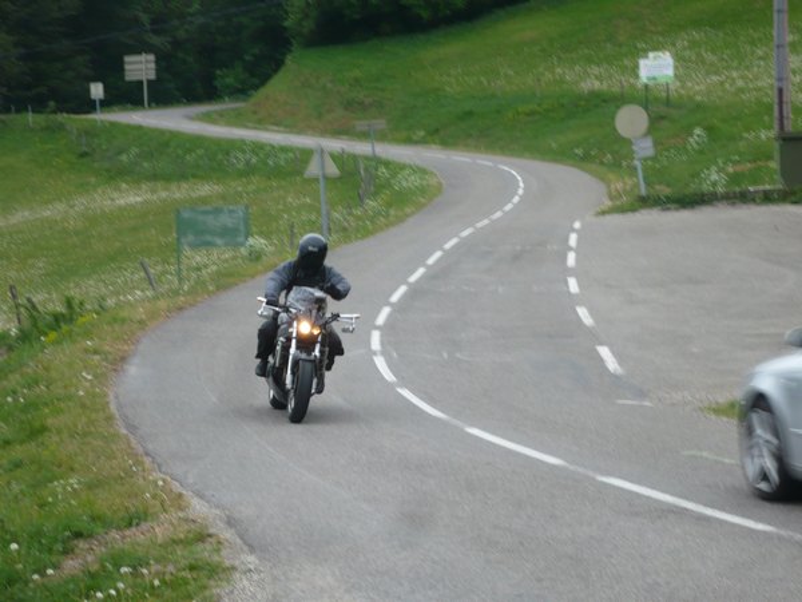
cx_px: 401
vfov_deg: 14.1
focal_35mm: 105
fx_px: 2433
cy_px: 301
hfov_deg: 18.7
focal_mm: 17.4
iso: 100
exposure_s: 1/50
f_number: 5
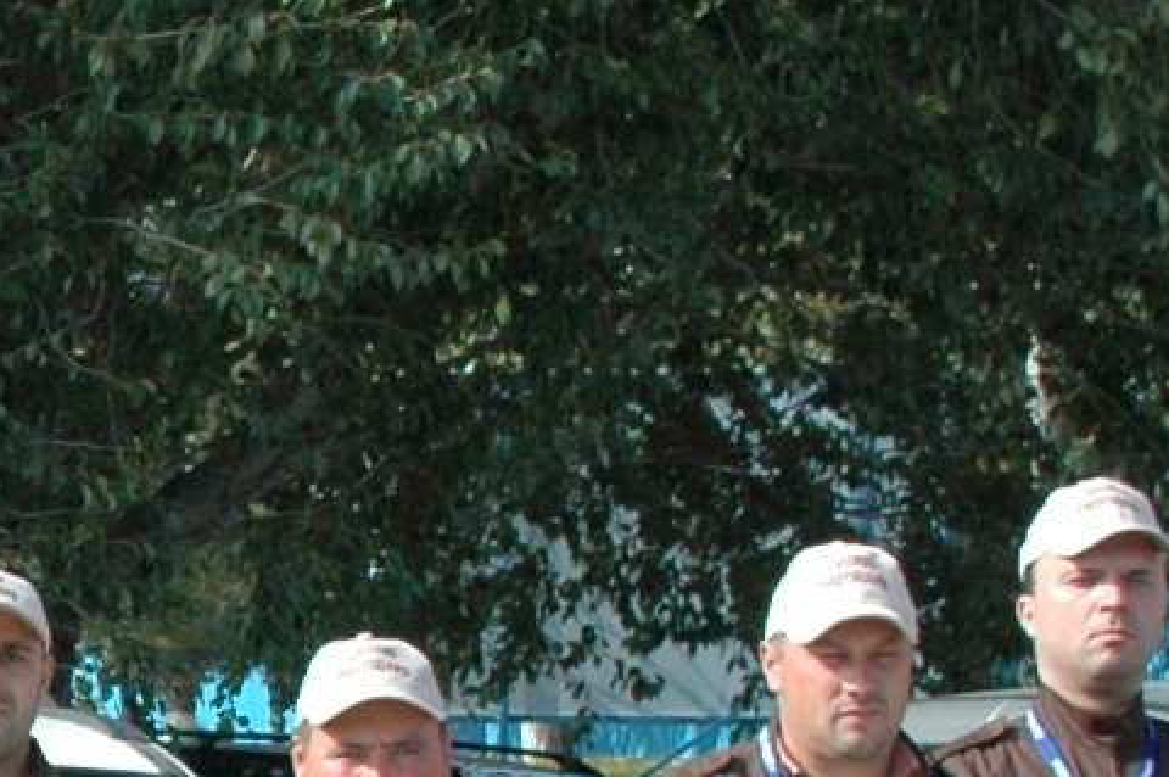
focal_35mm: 182
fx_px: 5904
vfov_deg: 7.4
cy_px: 1030
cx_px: -828
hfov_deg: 10.7
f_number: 6.3
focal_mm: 26
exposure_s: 1/800
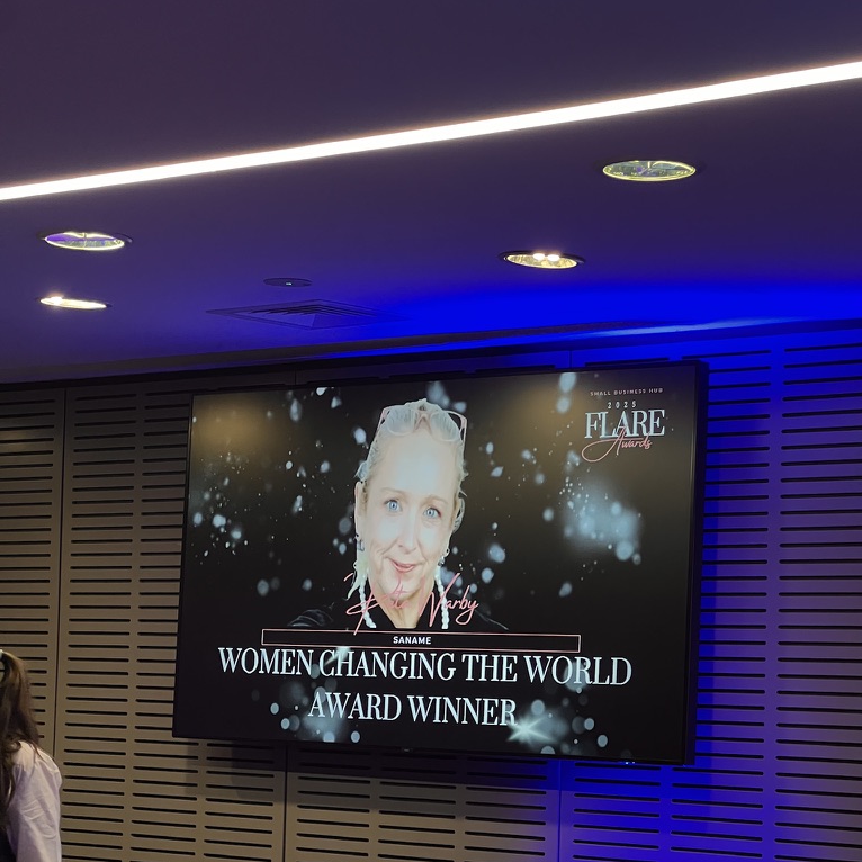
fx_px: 2564
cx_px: 431
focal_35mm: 91
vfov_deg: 19.0
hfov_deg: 19.1
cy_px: 574
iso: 320
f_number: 2.8
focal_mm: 9
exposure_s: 1/59
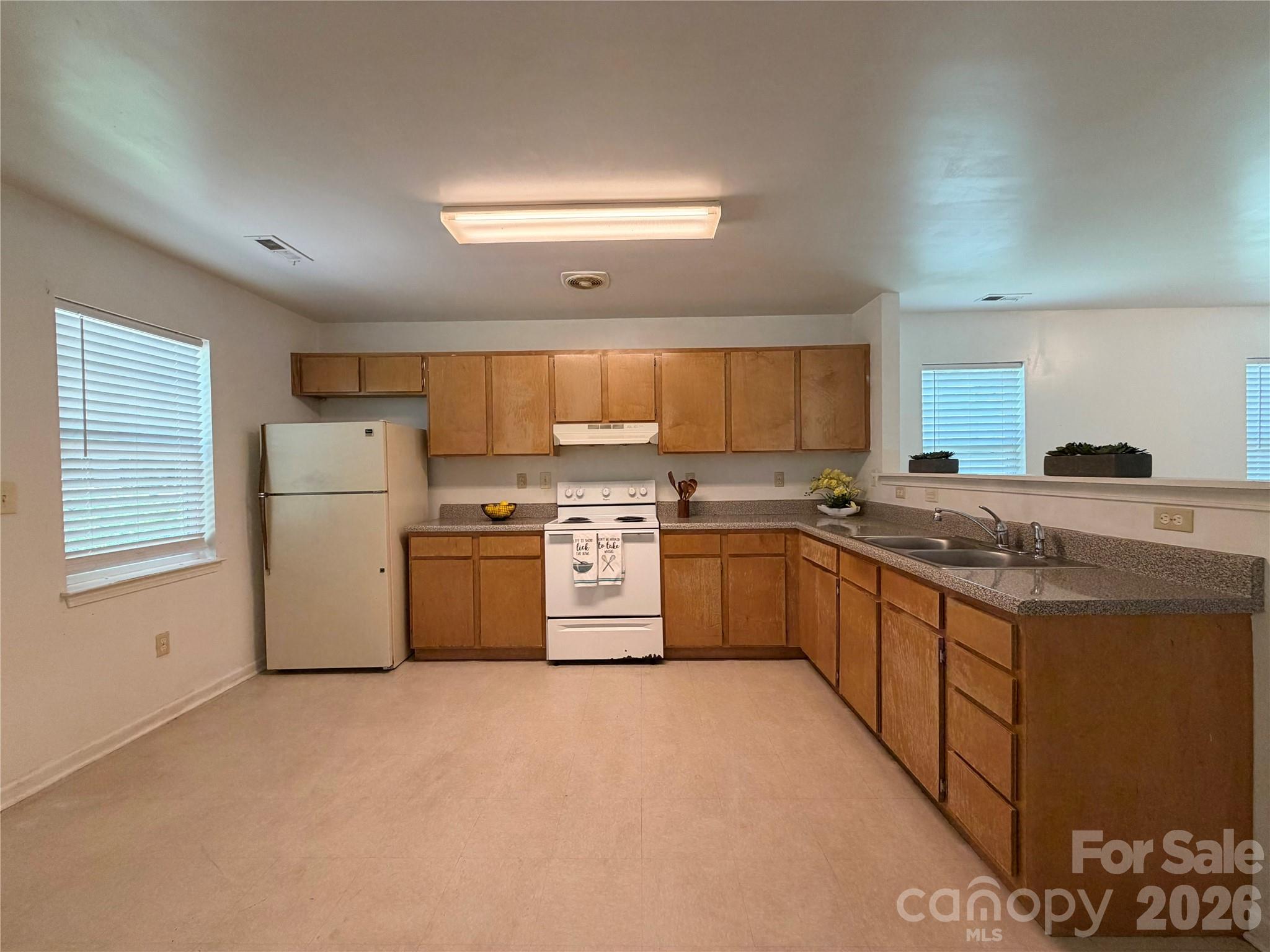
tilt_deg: -1.4
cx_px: 635
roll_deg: +0.5
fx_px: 514
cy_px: 476
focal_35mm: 14
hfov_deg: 102.1
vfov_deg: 85.7
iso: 160
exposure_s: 1/60
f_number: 2.2
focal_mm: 2.22
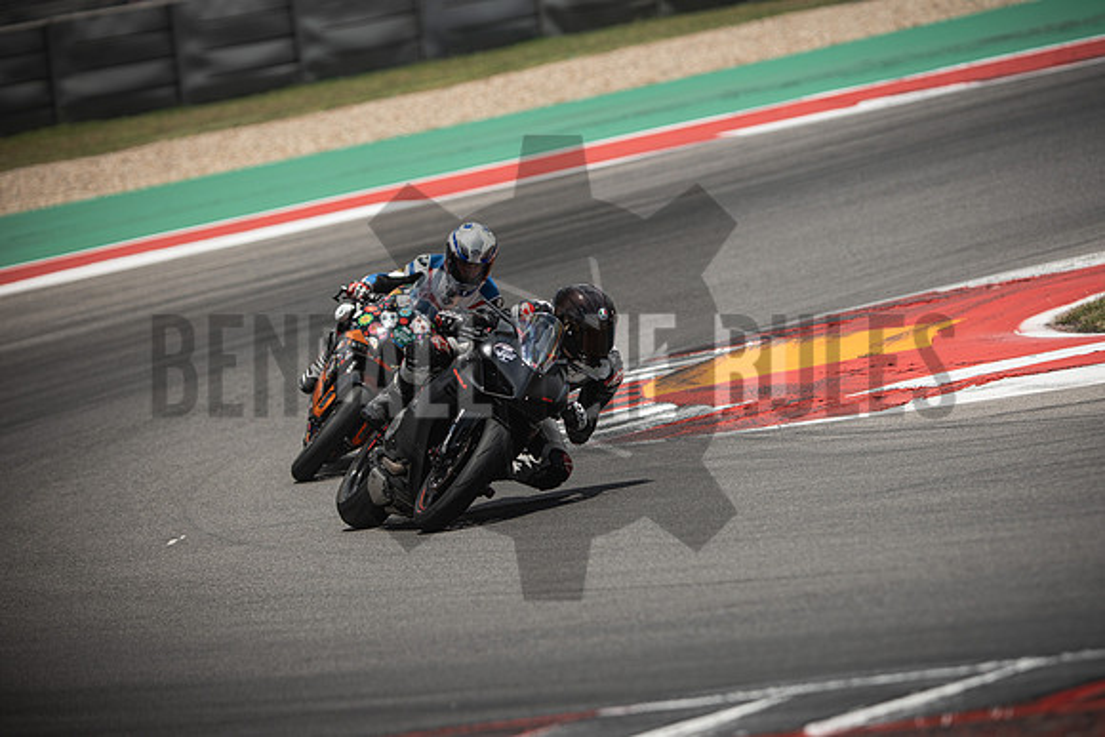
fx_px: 9210
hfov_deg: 6.9
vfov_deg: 4.6
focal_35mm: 300
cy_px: 368
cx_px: 552
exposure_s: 1/2000
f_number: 2.8
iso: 125
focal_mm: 200
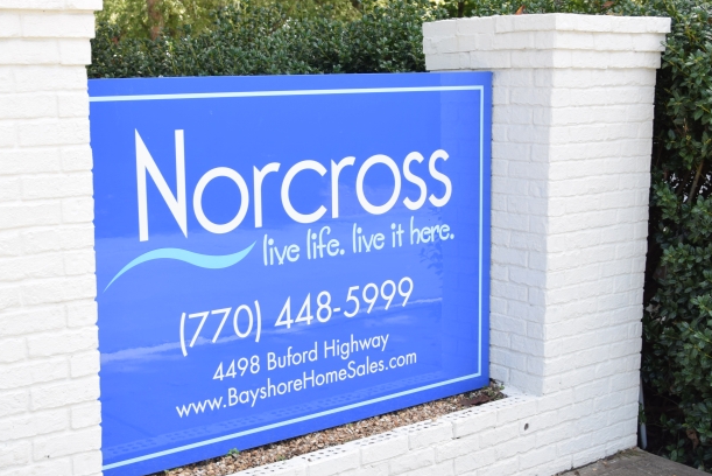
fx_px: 1068
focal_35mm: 54
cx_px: 313
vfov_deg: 25.1
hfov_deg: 36.8
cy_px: 250
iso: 100
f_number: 5
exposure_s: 1/125
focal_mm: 22
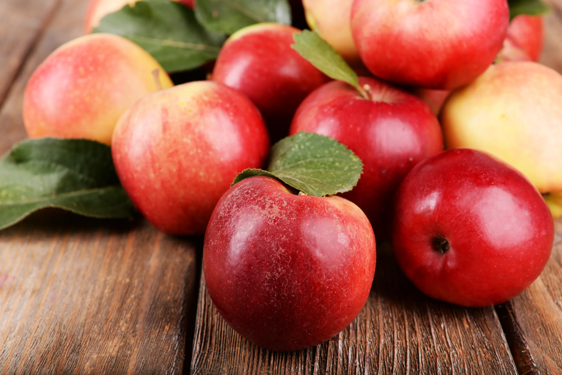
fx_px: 1093
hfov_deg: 28.8
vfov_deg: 19.5
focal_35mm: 70
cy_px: 188
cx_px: 281
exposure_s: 1/200
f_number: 10
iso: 200
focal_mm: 70
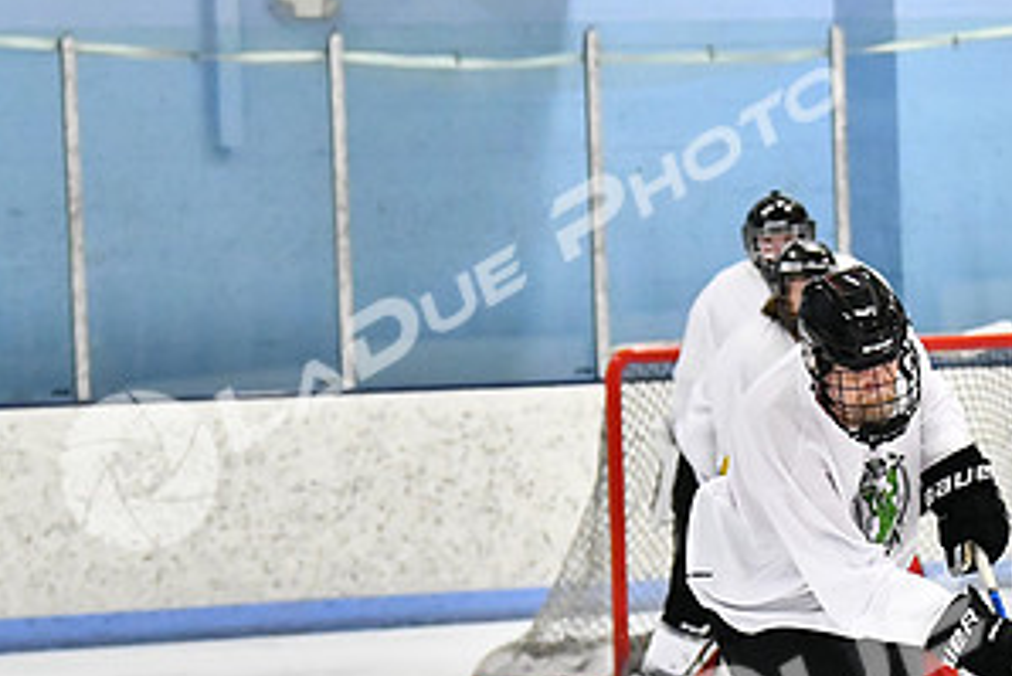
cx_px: 846
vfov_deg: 4.6
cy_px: 647
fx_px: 8381
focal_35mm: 298
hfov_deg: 6.9
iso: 6400
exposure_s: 1/1600
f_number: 2.8
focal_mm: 102
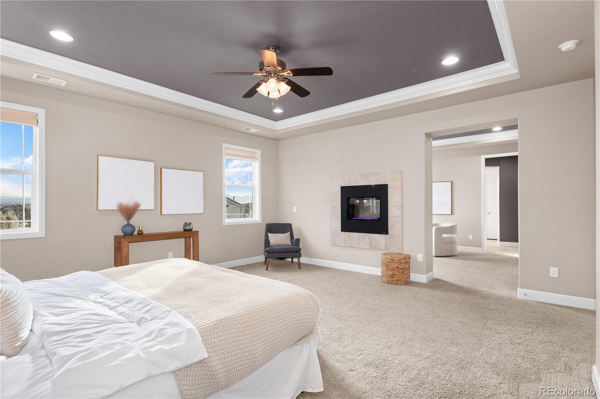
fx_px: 283
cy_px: 200
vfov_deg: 70.4
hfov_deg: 93.3
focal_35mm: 17
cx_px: 300
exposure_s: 1/8
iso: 800
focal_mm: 17
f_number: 8
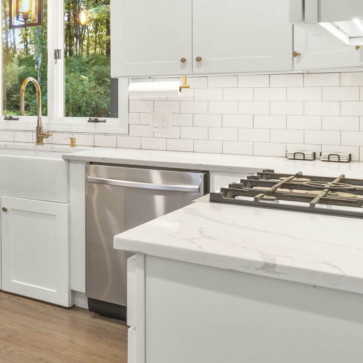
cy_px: 106
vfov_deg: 35.5
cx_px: -122
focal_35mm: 47
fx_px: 558
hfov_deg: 28.7
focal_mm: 16
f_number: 9
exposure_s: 1.3
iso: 200
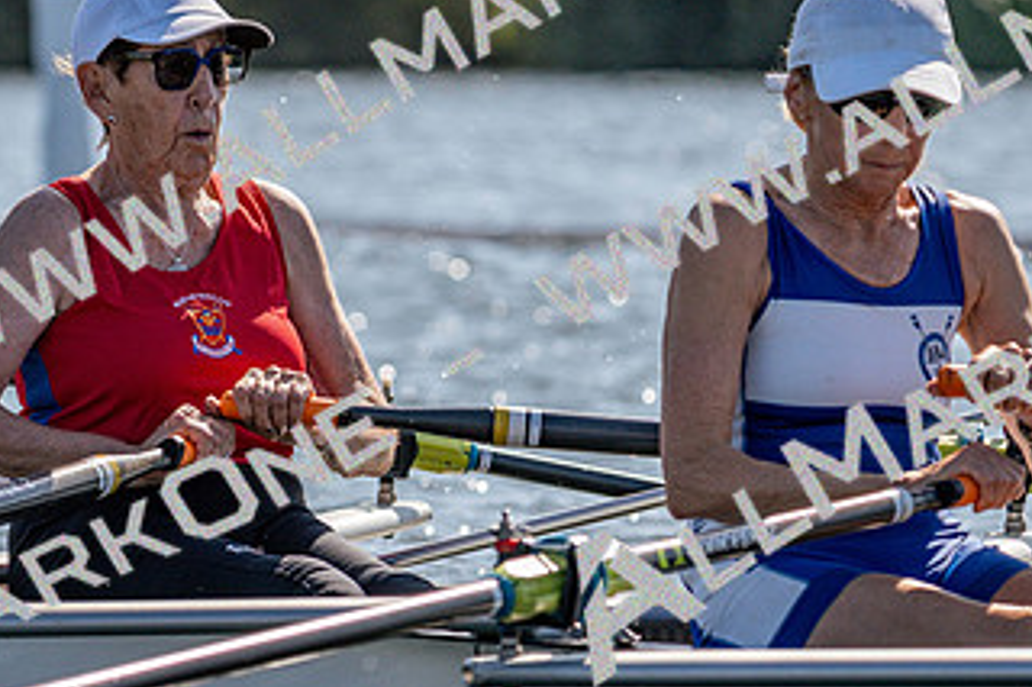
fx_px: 12979
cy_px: 379
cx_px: 300
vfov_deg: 3.0
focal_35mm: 453
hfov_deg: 4.6
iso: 320
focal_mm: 250
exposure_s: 1/2000
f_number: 5.6
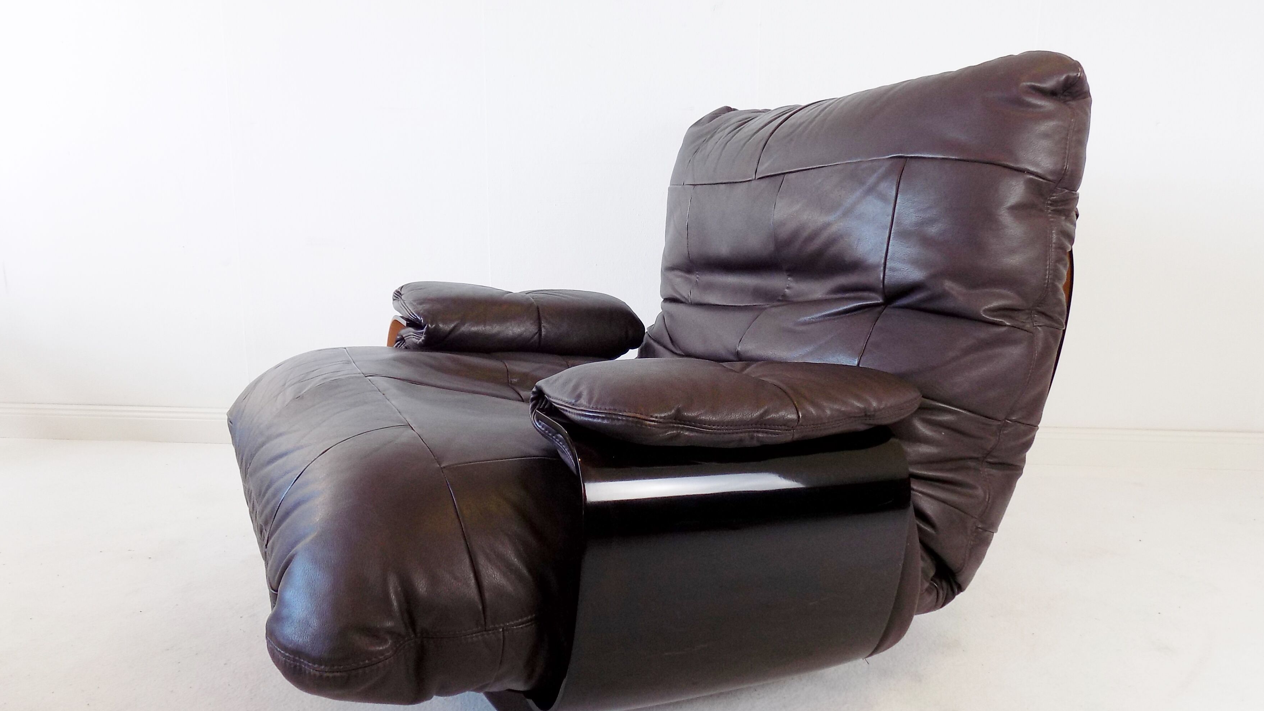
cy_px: 360
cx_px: 647
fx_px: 871
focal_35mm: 26
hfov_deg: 71.9
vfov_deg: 44.4
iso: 100
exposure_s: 1/30
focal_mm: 4
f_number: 3.1
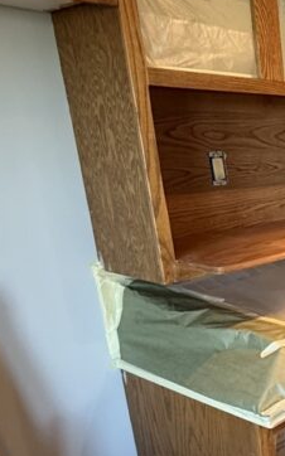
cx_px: 457
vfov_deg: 47.0
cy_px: 268
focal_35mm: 42
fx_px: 522
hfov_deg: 23.0
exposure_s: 1/60
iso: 200
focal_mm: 2.22
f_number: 2.2
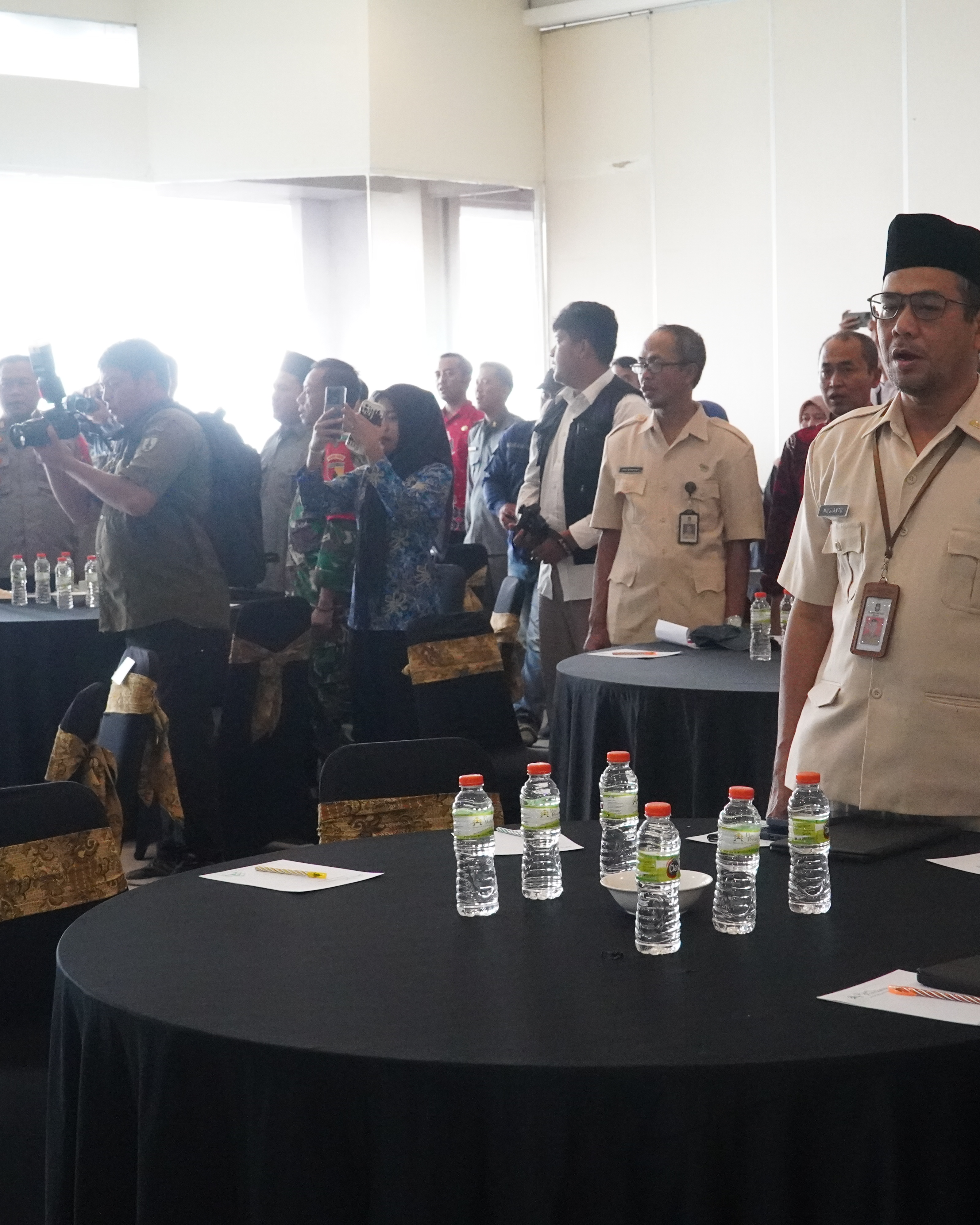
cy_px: 612
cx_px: 629
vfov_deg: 34.2
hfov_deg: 27.5
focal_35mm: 55
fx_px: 1994
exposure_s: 1/100
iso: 6400
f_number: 5.6
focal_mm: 26
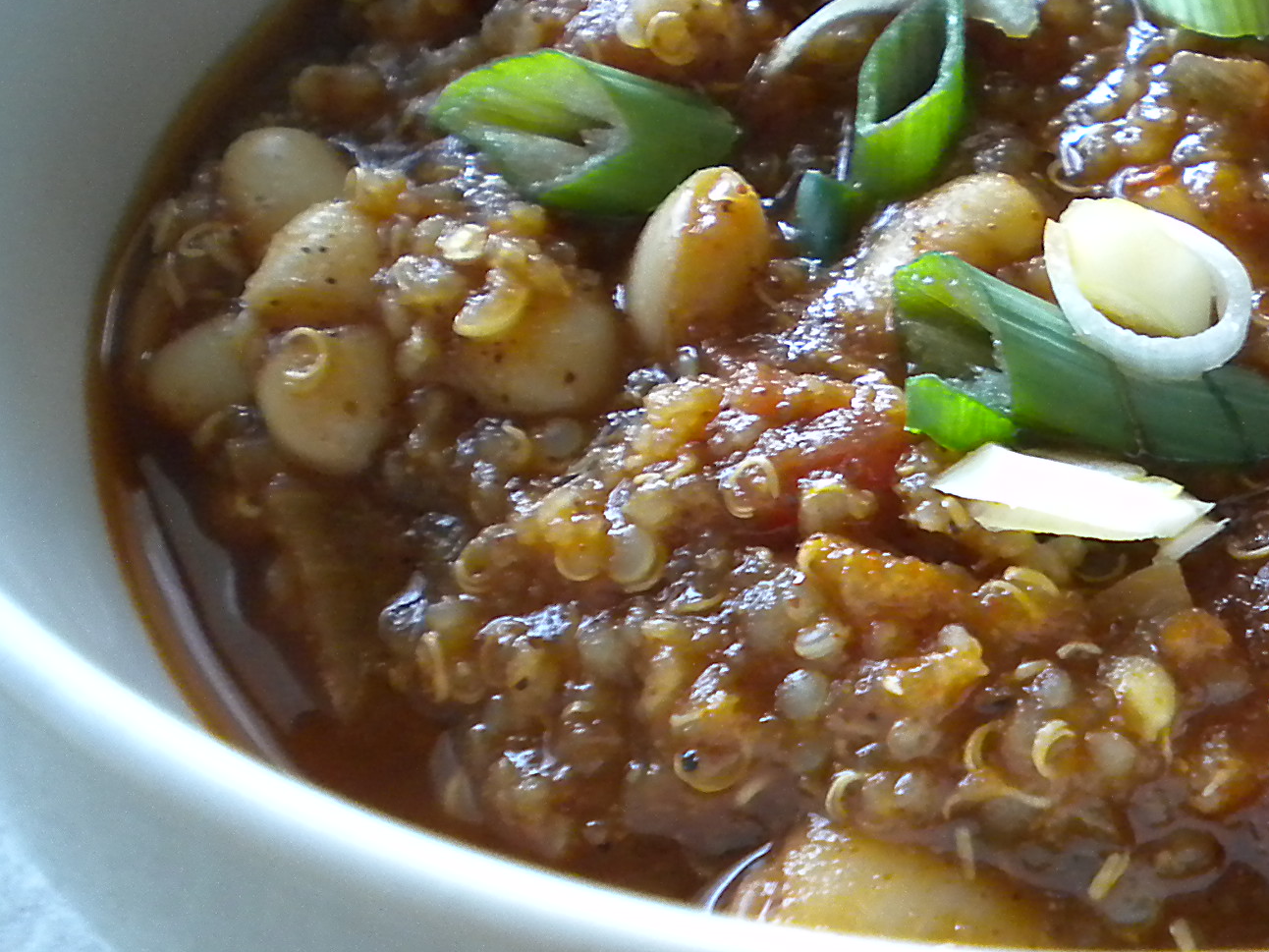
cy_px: 379
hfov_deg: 29.3
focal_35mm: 65
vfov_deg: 22.6
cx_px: 959
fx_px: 2383
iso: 432
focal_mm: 7.4
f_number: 3.5
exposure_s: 1/8.8
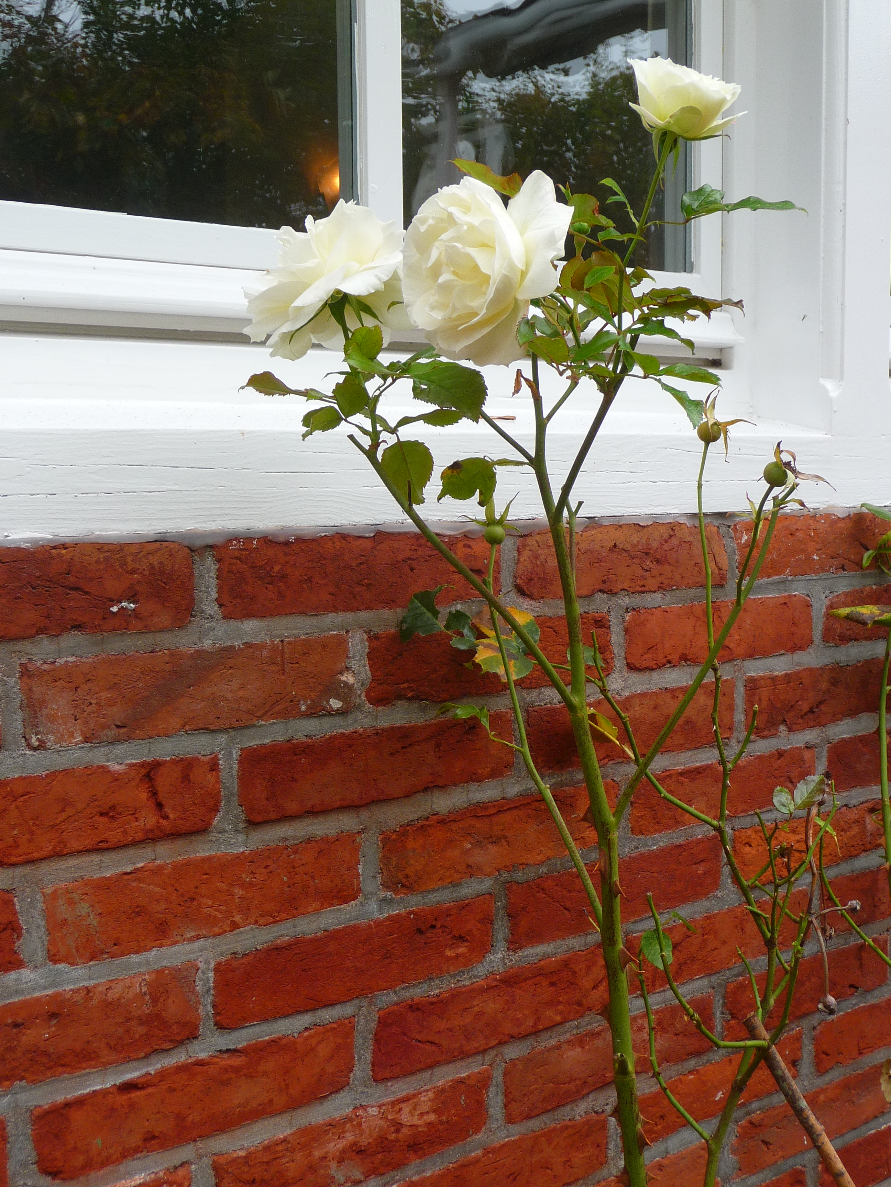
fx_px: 1373
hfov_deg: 36.0
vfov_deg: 46.8
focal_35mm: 40
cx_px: 446
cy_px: 594
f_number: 3.9
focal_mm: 6.7
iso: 100
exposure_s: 1/80
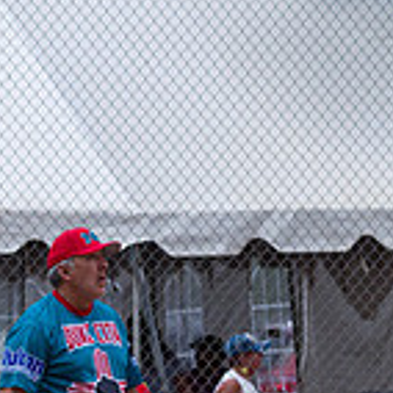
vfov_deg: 3.7
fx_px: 6024
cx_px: 722
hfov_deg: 3.7
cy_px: 530
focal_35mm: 469
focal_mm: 135
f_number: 7.1
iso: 800
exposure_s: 1/1000
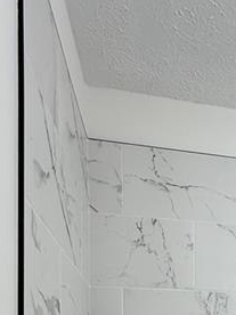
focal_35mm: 39
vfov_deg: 37.1
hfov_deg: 33.7
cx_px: 235
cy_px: 373
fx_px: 355
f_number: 2.2
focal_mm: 2.22
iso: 125
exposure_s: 1/120
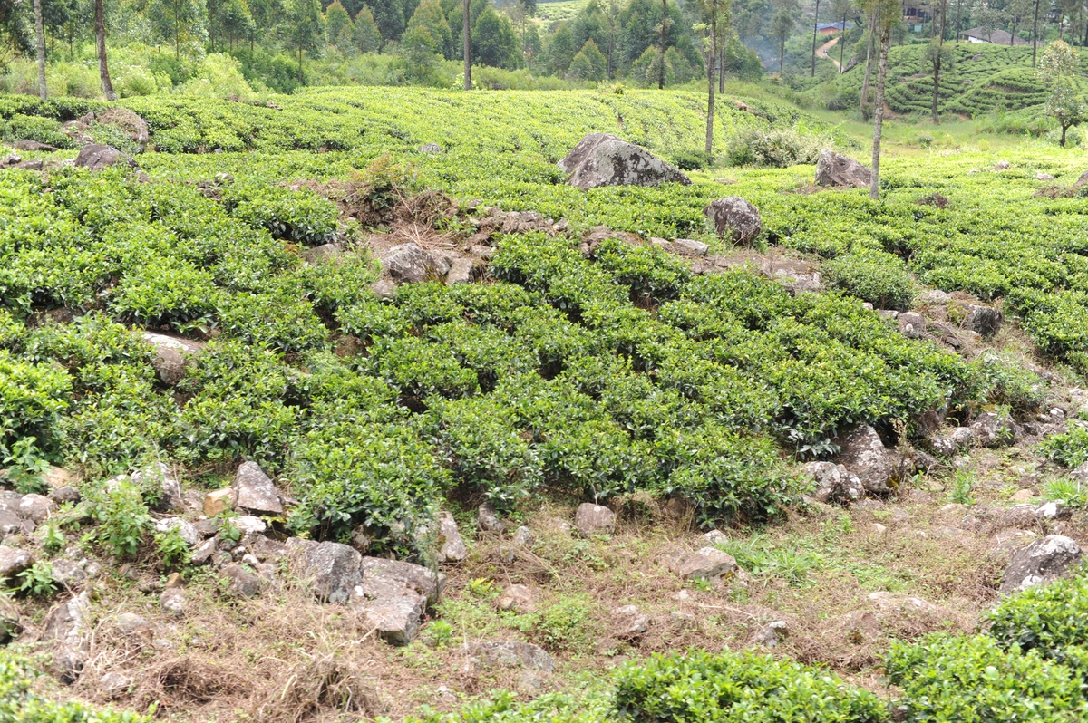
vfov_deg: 26.9
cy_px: 362
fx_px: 1510
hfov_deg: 39.6
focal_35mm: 50
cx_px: 544
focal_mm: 50
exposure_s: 1/500
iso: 200
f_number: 4
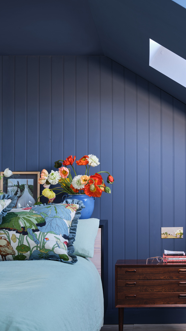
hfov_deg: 18.0
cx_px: 167
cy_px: 164
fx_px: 579
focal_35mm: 66
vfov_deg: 31.9
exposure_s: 1/3
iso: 100
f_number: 8
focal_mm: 57.5
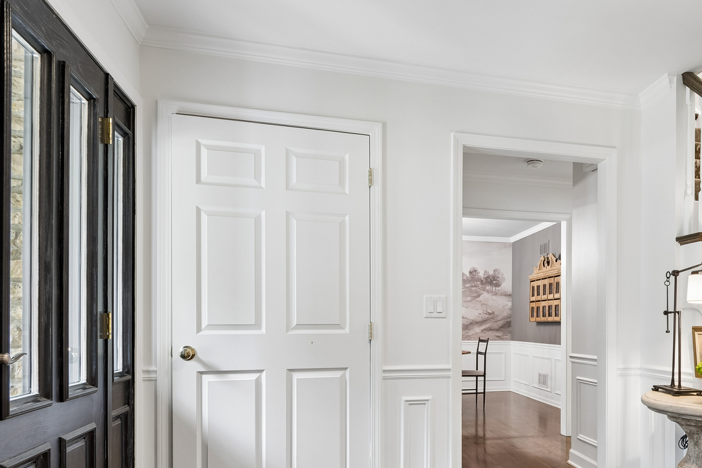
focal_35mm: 28
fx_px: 546
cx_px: 498
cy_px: 330
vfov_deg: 45.3
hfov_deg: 62.9
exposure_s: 1/3.33
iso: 250
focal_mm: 12
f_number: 8
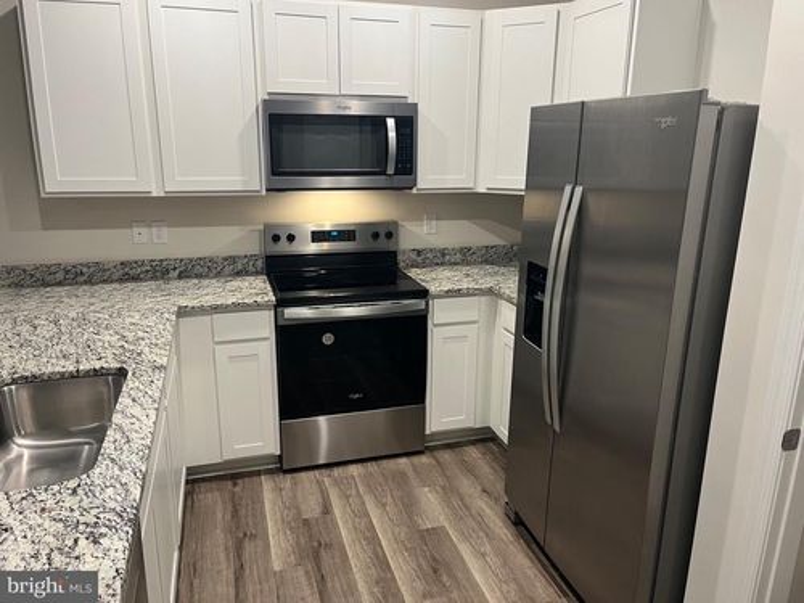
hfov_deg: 67.3
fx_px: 604
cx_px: 402
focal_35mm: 26
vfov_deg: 53.1
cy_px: 302
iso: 200
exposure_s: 1/60
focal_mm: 5.1
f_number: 1.6
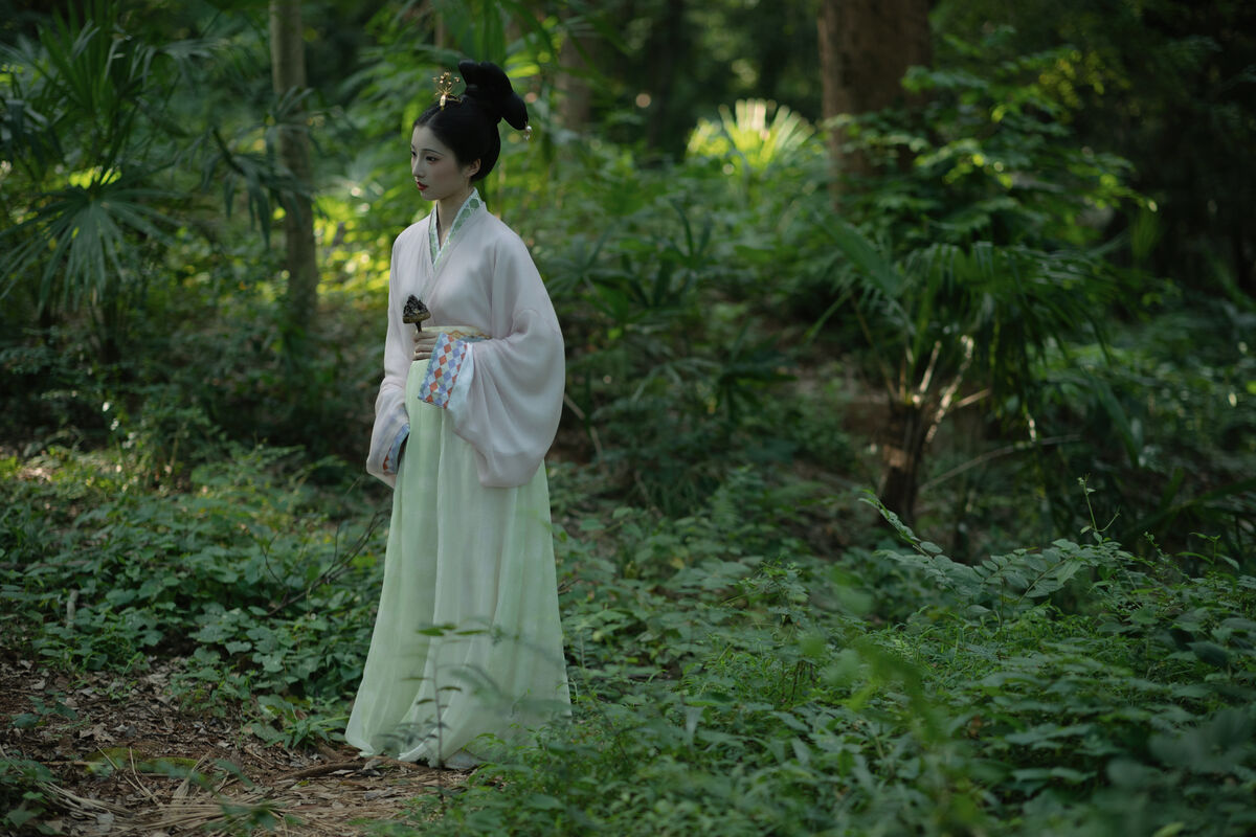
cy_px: 418
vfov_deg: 16.1
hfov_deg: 23.9
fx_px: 2965
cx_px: 628
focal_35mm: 85
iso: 100
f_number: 1.8
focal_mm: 85
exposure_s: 1/200
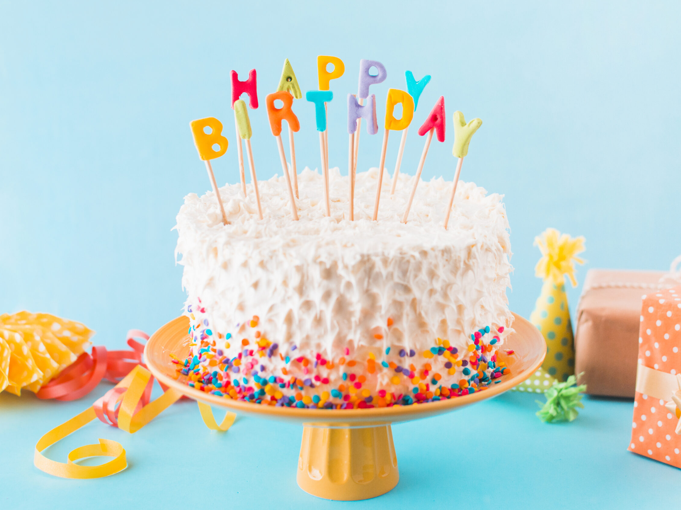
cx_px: 363
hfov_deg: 33.5
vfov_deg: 25.4
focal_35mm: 58
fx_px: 1132
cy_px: 253
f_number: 2.8
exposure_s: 1/200
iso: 500
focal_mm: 35
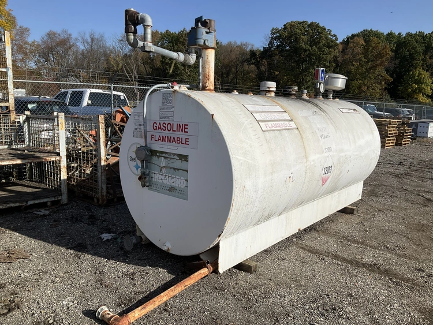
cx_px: 216
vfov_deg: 48.3
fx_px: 363
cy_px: 162
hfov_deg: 61.6
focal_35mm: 29
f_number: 1.8
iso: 25
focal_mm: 3
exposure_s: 1/3534
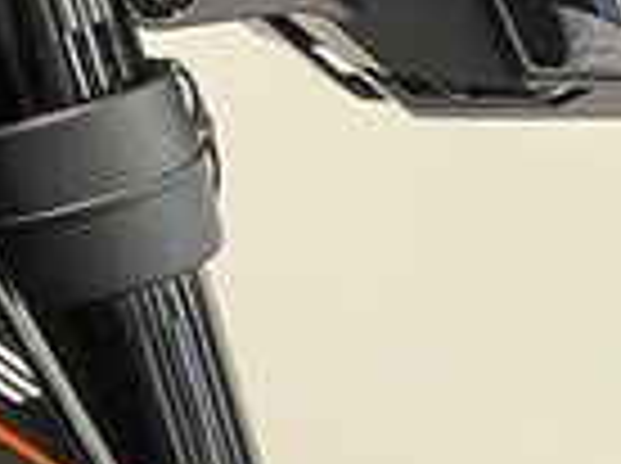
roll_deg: -4.4
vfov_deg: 12.2
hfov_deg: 13.1
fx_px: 2167
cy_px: 167
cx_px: -774
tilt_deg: -19.5
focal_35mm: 121
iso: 400
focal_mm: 5.1
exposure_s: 1/50
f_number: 1.6
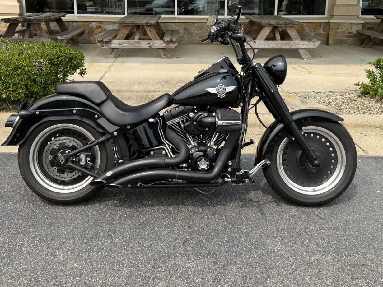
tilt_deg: -10.6
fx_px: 431
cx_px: 178
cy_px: 86
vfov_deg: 36.3
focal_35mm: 39
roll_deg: -0.5
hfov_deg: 47.8
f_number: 1.78
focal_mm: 6.76
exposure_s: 1/2525
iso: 80
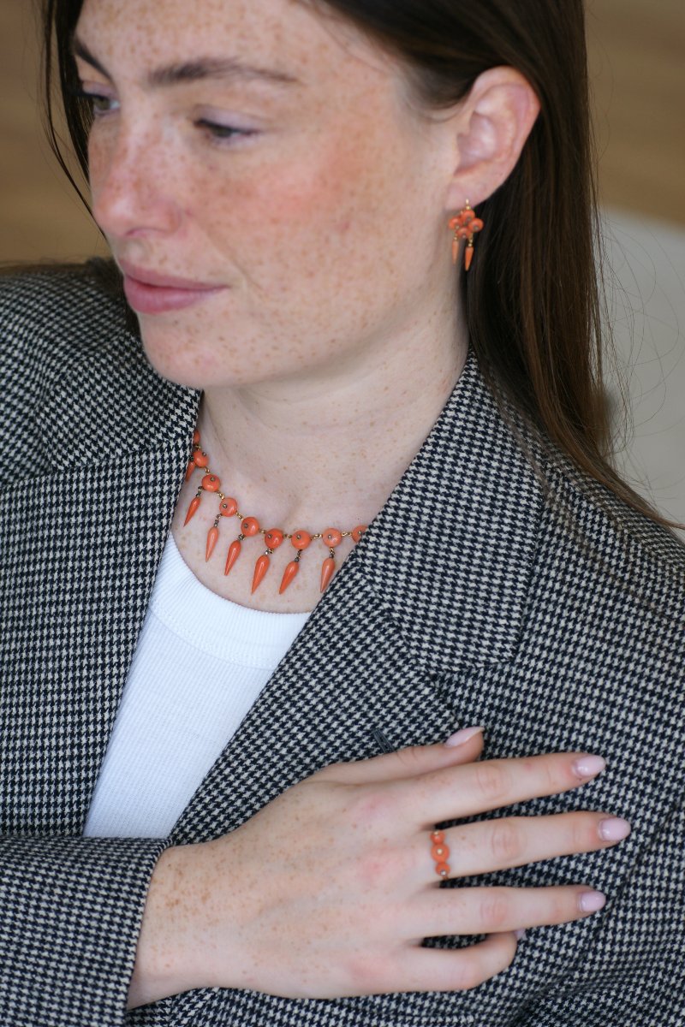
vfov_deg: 19.5
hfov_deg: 13.0
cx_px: 342
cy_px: 514
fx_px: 2997
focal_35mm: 105
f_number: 4
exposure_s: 1/160
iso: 200
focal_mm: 70
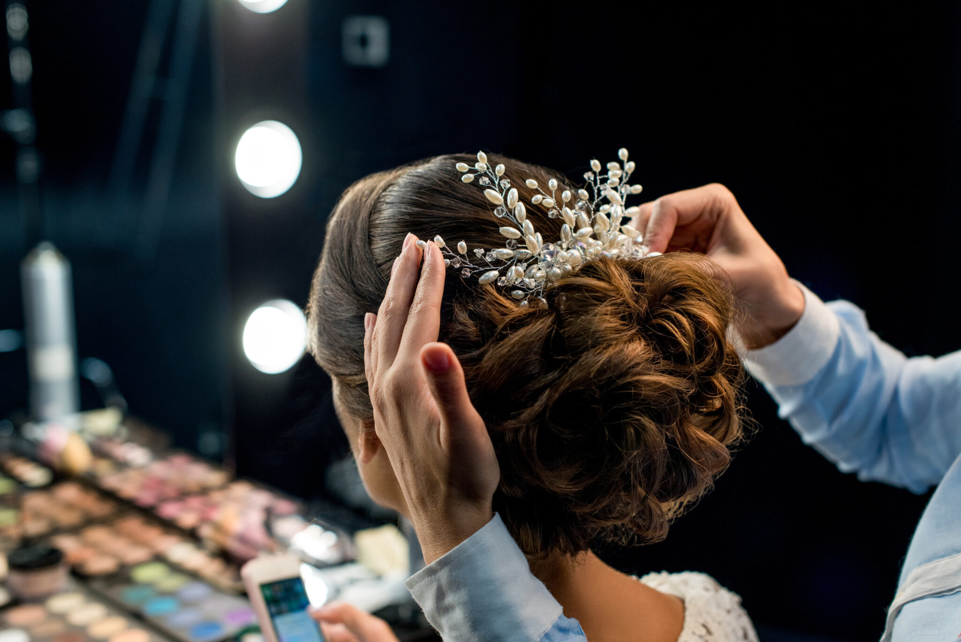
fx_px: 1335
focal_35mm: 50
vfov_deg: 27.0
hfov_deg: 39.6
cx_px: 480
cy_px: 321
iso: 640
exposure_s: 1/125
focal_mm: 50
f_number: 4
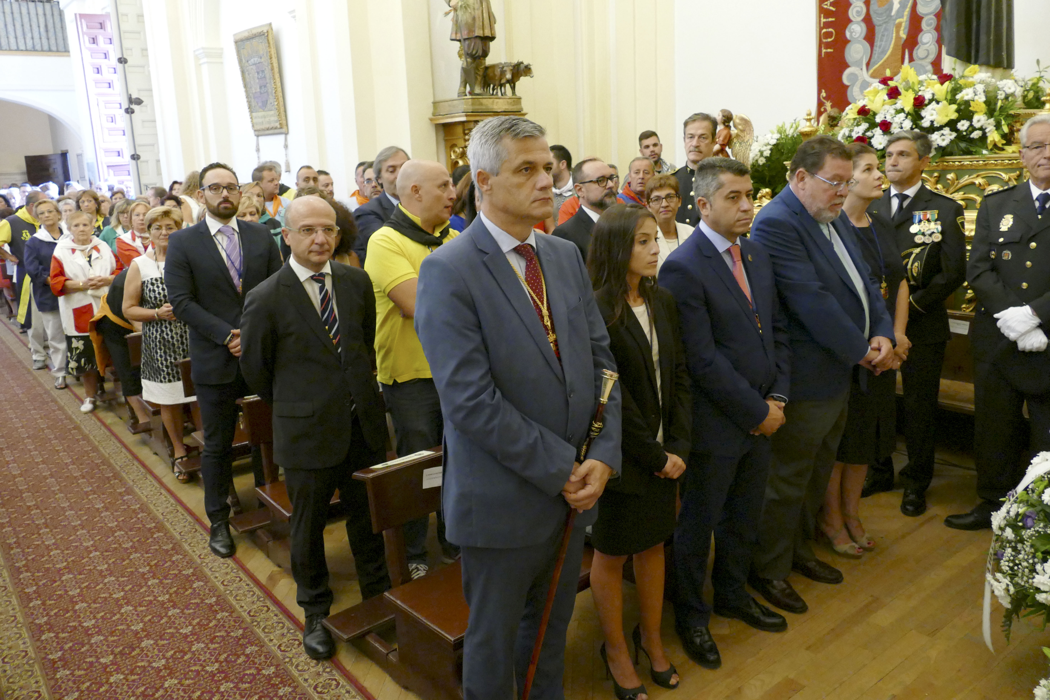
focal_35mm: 25
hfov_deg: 71.5
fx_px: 729
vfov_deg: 51.3
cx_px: 525
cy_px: 350
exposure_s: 1/30
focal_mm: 9.12
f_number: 2.8
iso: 1600
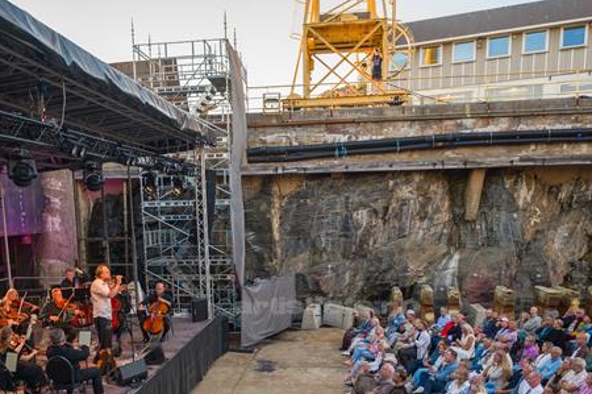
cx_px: 257
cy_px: 296
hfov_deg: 58.6
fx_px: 526
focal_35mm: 32
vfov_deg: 39.9
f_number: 2
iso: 160
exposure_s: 1/250
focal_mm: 20
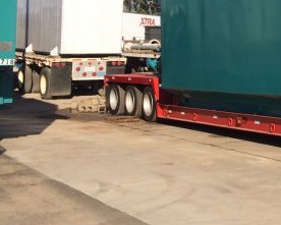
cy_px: 18
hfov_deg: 20.4
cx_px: 406
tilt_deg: +2.2
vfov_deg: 18.4
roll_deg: -0.2
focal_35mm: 82
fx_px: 682
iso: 32
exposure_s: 1/1709
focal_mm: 4.15
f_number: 2.2
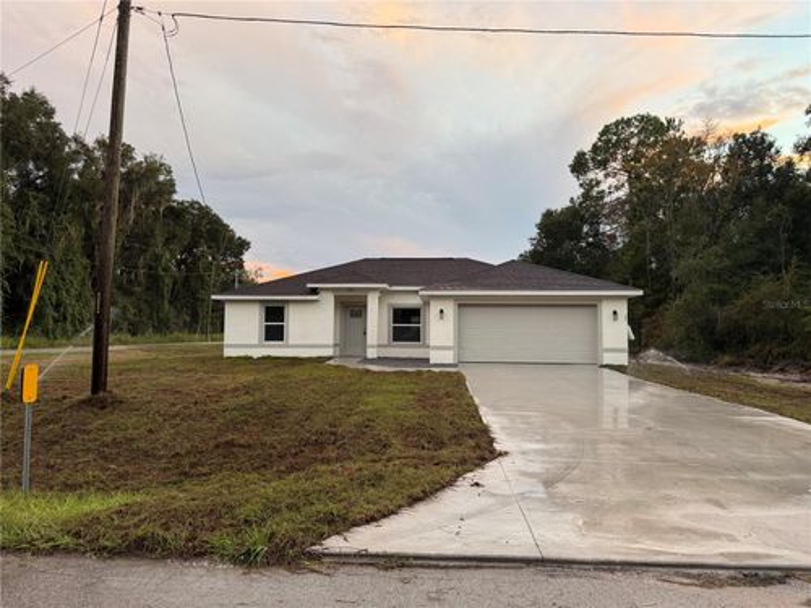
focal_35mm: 24
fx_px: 562
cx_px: 406
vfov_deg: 56.8
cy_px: 304
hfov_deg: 71.6
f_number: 1.78
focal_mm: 6.76
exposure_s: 1/121
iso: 200
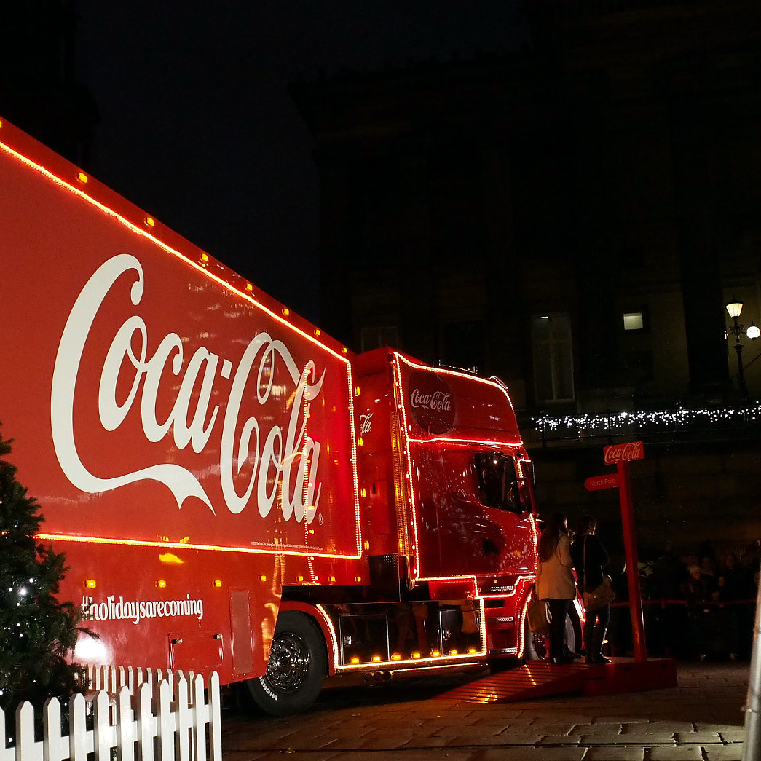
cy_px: 393
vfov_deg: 36.8
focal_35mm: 46
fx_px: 1144
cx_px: 308
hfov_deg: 36.7
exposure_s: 1/160
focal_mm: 17
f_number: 2.8
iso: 3200
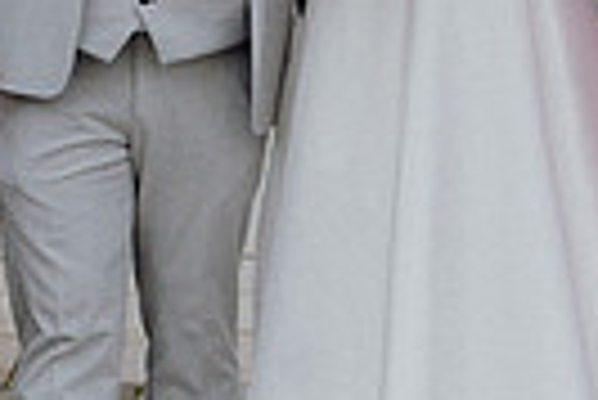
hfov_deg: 10.2
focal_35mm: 201
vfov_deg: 6.8
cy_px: -74
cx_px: 432
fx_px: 3342
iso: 5000
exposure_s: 1/200
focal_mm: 44
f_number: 5
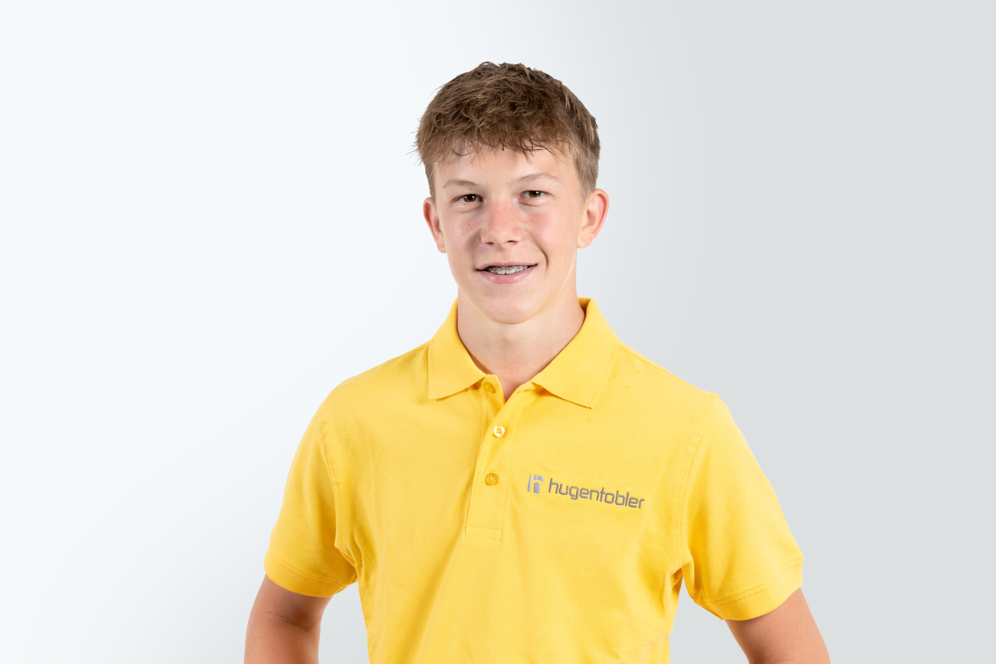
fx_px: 2905
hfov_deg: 19.5
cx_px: 498
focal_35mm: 105
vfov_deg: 13.0
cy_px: 332
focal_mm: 105
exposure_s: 1/125
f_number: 14
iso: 100
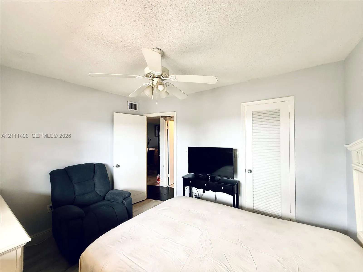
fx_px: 147
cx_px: 182
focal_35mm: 14
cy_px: 136
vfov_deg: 85.7
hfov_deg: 102.1
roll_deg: +0.8
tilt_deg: +1.2
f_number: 2.2
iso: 160
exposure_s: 1/99
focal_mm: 2.22
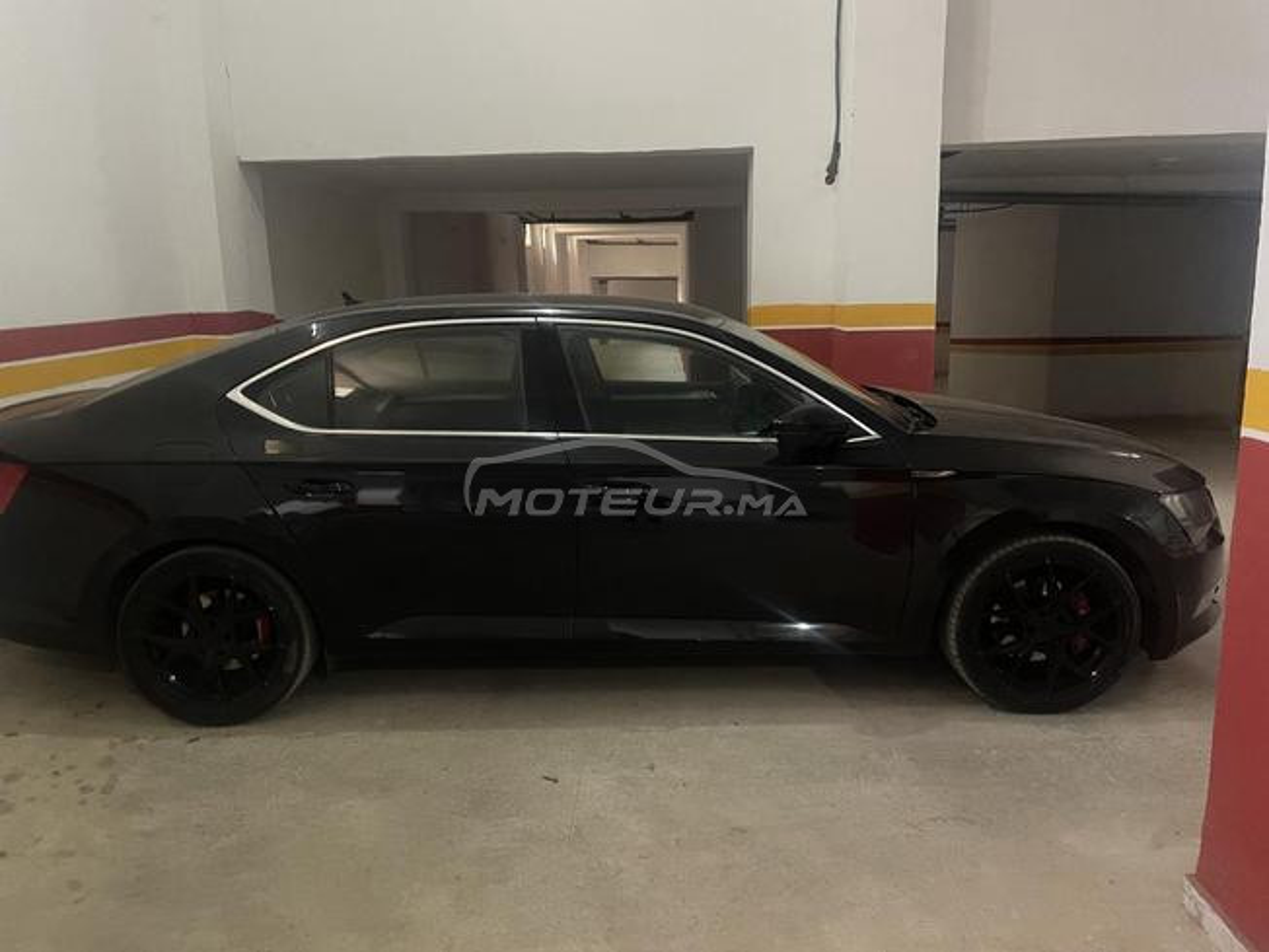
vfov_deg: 53.1
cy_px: 476
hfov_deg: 67.3
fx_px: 953
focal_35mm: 26
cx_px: 634
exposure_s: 1/25
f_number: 1.6
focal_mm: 4.2
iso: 800
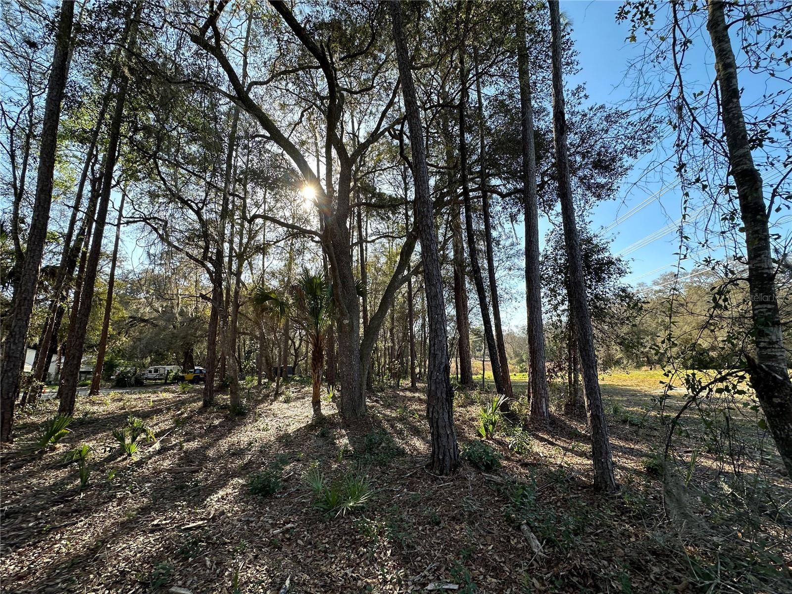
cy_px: 297
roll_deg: +1.1
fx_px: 320
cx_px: 396
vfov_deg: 85.7
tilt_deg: +11.2
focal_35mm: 14
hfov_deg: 102.1
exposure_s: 1/333
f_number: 2.2
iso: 40
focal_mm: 2.22
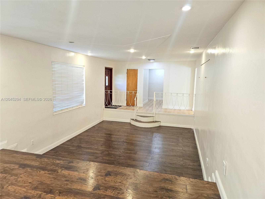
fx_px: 176
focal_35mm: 23
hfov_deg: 73.9
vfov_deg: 58.9
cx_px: 132
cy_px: 100
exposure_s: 1/120
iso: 250
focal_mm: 5.4
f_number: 1.8
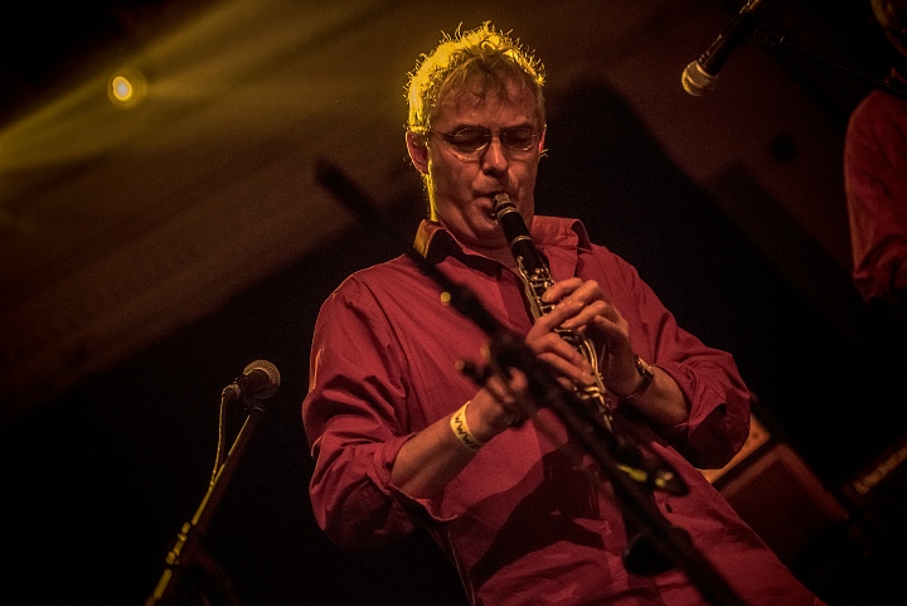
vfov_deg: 19.5
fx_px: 1765
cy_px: 303
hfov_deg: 28.8
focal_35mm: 70
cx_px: 454
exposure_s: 1/60
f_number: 2.8
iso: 4000
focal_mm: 70
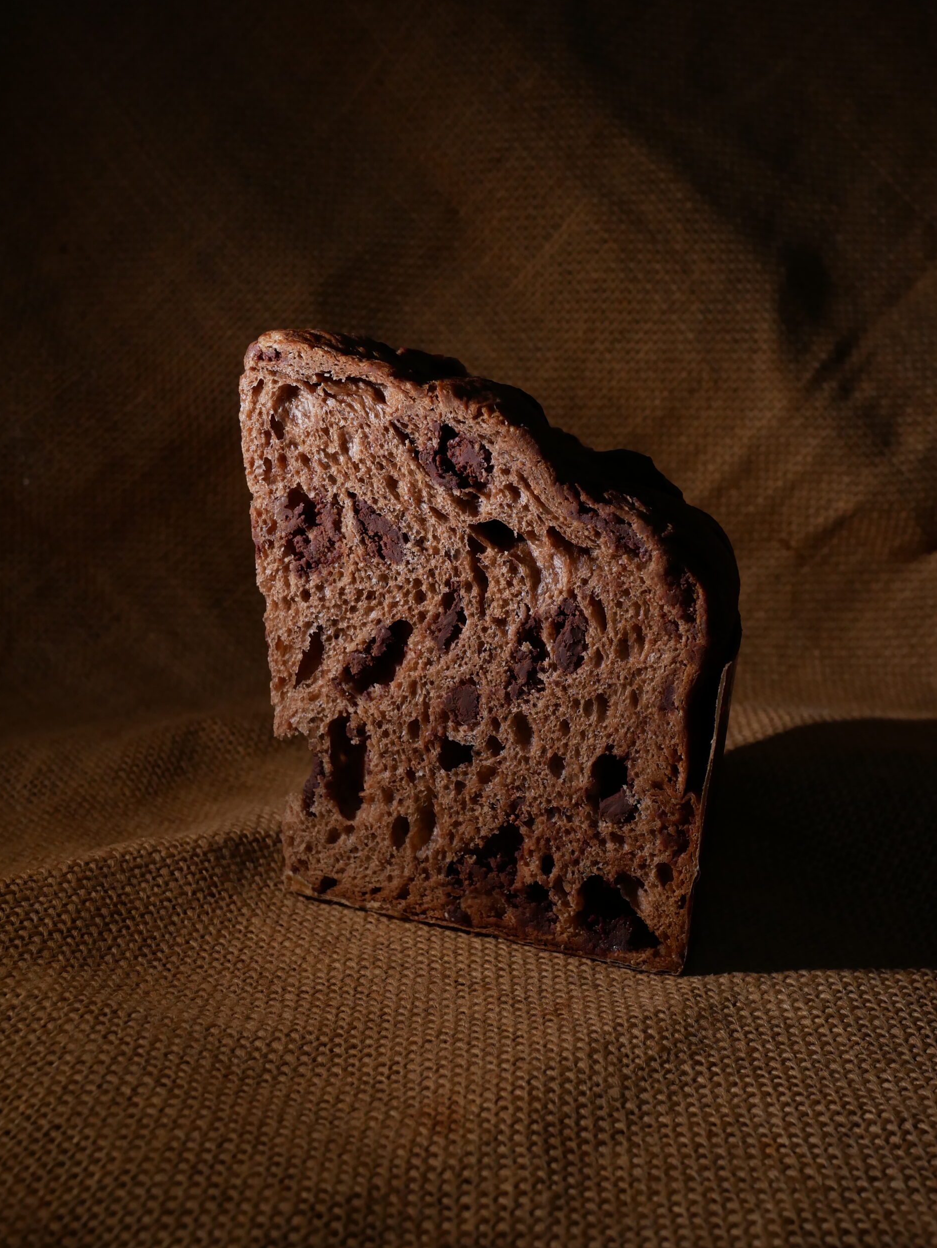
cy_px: 621
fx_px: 1479
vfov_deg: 45.8
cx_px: 469
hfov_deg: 35.2
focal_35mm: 41
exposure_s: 1/100
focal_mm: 20
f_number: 5
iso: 800
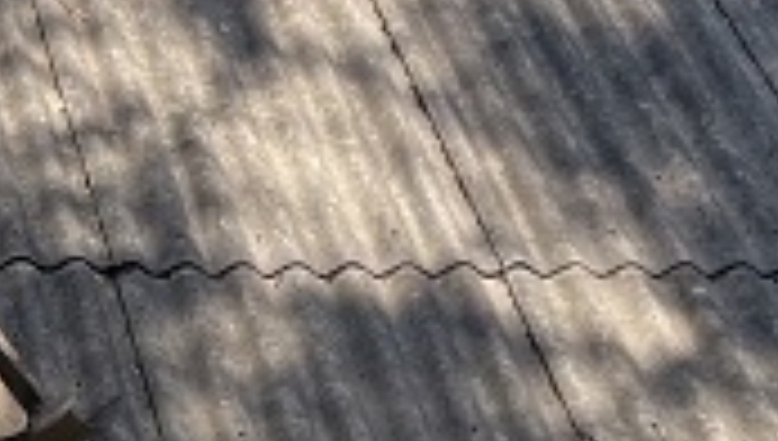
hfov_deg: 13.5
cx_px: -472
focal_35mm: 147
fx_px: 3038
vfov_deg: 8.3
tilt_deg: +16.6
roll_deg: -0.2
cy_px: 227
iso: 32
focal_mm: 4.2
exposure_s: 1/769
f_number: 1.6
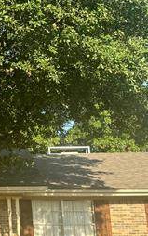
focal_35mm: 77
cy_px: 85
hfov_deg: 15.6
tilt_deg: +16.2
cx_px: -74
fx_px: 496
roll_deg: -0.6
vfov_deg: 26.7
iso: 80
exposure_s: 1/1524
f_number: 1.78
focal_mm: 6.76
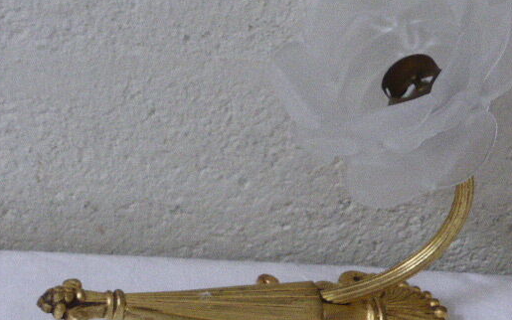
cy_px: 162
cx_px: 275
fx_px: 1912
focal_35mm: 137
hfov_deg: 15.3
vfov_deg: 9.6
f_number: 5.3
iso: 800
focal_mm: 17.1
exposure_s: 1/25
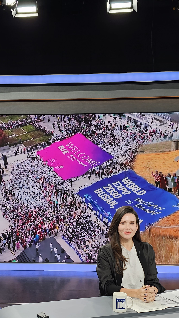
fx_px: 363
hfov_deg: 27.5
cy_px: 196
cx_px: 60
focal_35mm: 43
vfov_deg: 47.0
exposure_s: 1/61
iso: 25
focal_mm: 6.3
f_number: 1.7
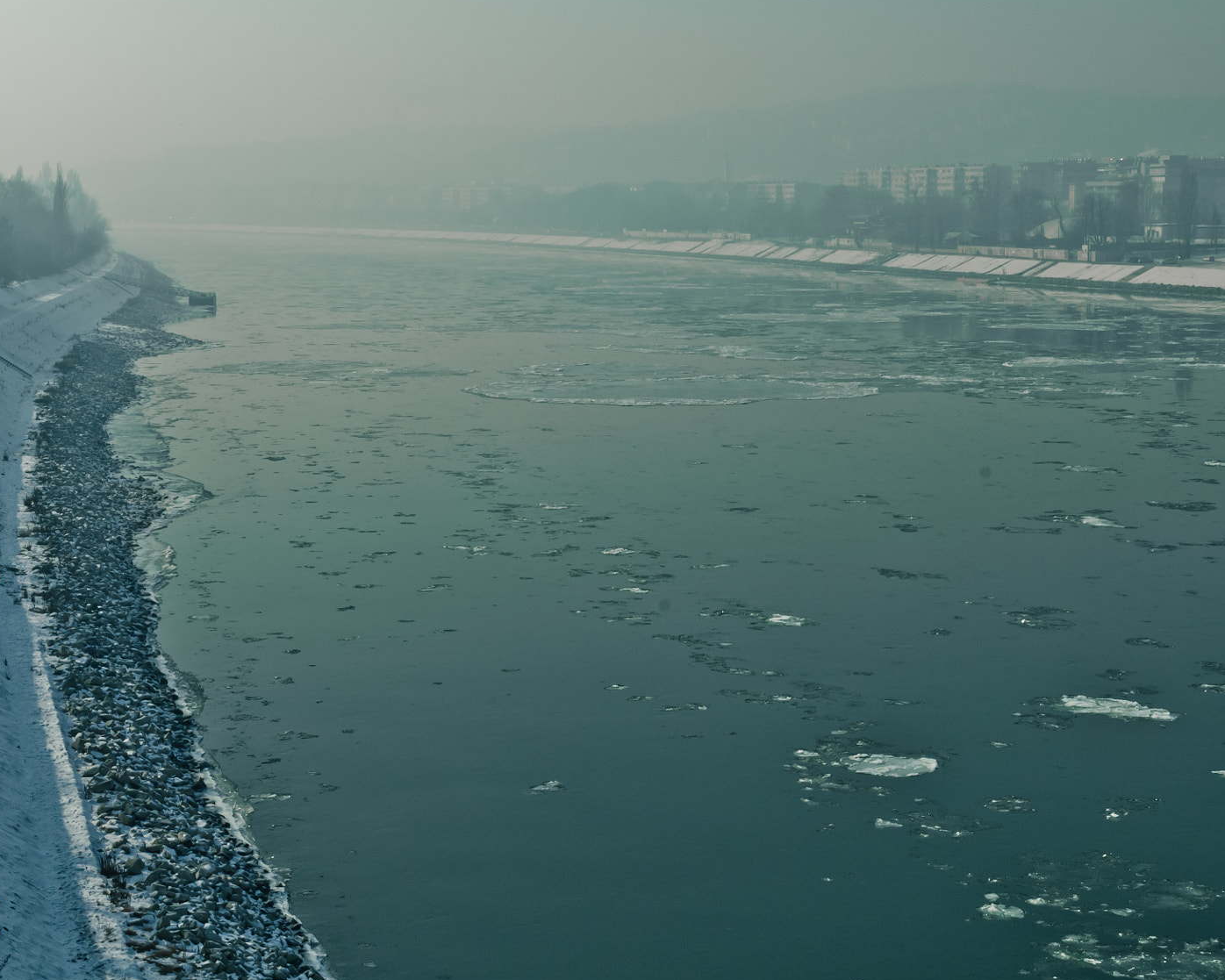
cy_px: 437
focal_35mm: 66
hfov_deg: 28.7
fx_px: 2393
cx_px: 555
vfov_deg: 23.1
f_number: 11
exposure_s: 1/160
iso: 100
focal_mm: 32
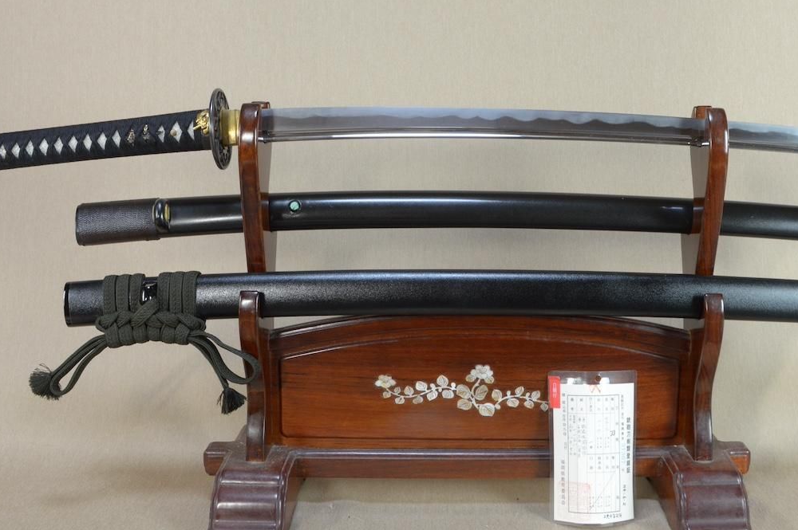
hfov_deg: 46.2
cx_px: 472
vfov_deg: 31.5
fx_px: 930
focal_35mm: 42
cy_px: 163
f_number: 11
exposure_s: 1/2
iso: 400
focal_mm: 20
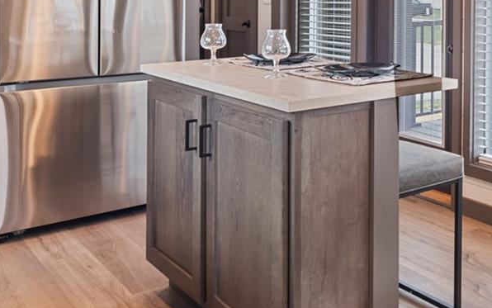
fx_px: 657
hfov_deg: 34.8
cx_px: 552
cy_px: 9
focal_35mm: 49
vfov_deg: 25.2
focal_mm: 14
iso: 200
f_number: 8
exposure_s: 1/3
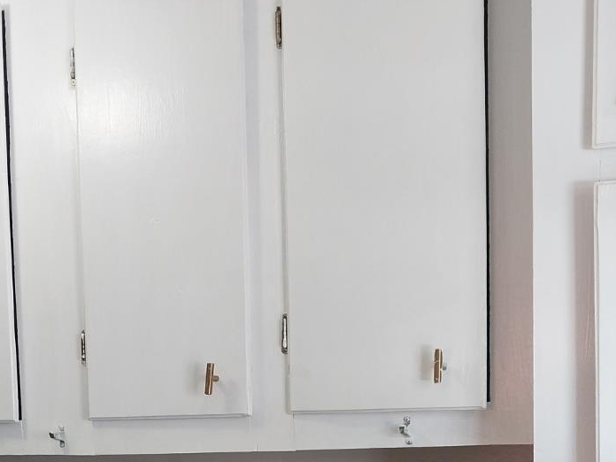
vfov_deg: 24.9
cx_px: 195
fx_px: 997
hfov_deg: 34.0
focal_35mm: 56
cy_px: 464
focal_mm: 4
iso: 80
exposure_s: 1/60
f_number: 1.8
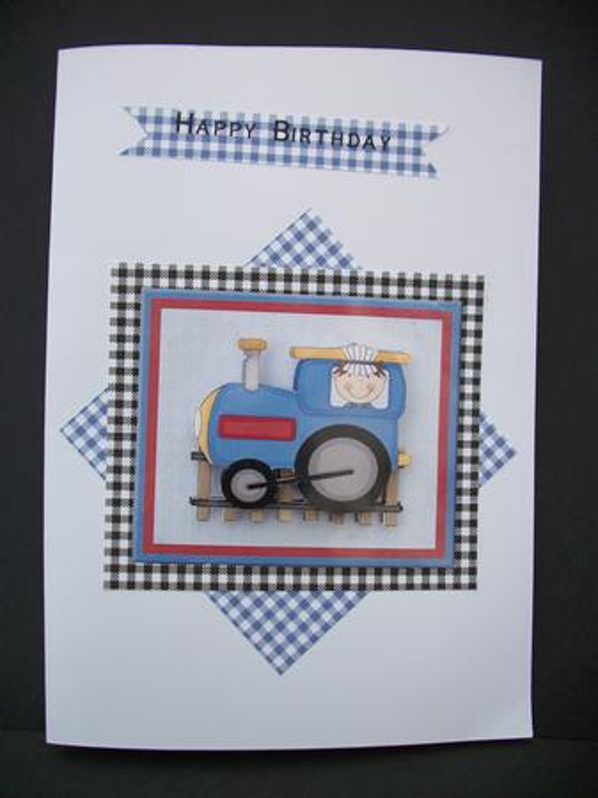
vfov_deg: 56.8
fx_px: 738
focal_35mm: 32
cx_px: 299
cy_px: 399
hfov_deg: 44.1
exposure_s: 1/200
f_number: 2.9
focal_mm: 5.7
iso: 80
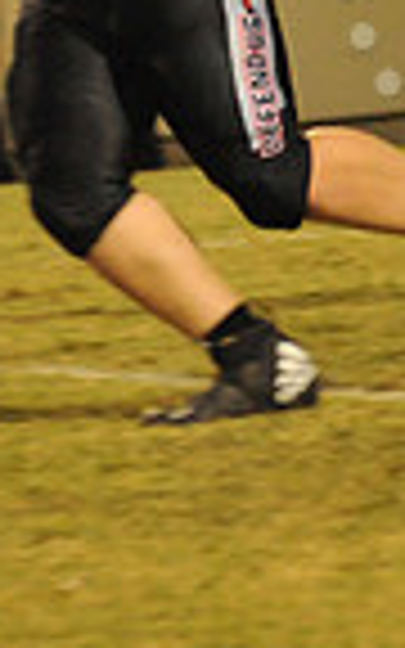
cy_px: -144
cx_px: 742
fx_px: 14534
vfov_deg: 2.6
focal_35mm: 823
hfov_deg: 1.6
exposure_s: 1/200
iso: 5000
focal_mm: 200
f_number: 5.6
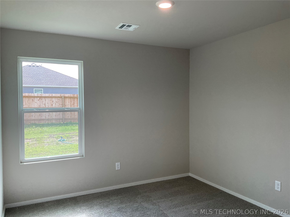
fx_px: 243
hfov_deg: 61.7
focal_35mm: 29
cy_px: 108
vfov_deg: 48.2
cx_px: 145
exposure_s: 1/120
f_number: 1.8
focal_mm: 3
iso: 25
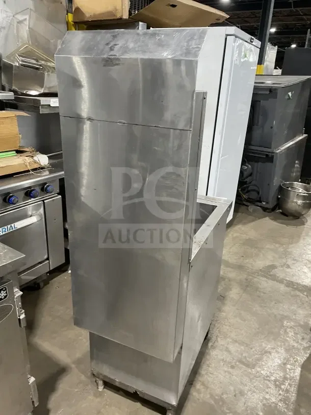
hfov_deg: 53.1
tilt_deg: -18.9
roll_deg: -3.1
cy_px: 208
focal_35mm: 26
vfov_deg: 67.3
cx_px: 156
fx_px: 311
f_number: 1.6
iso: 250
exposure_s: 1/60
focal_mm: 4.2
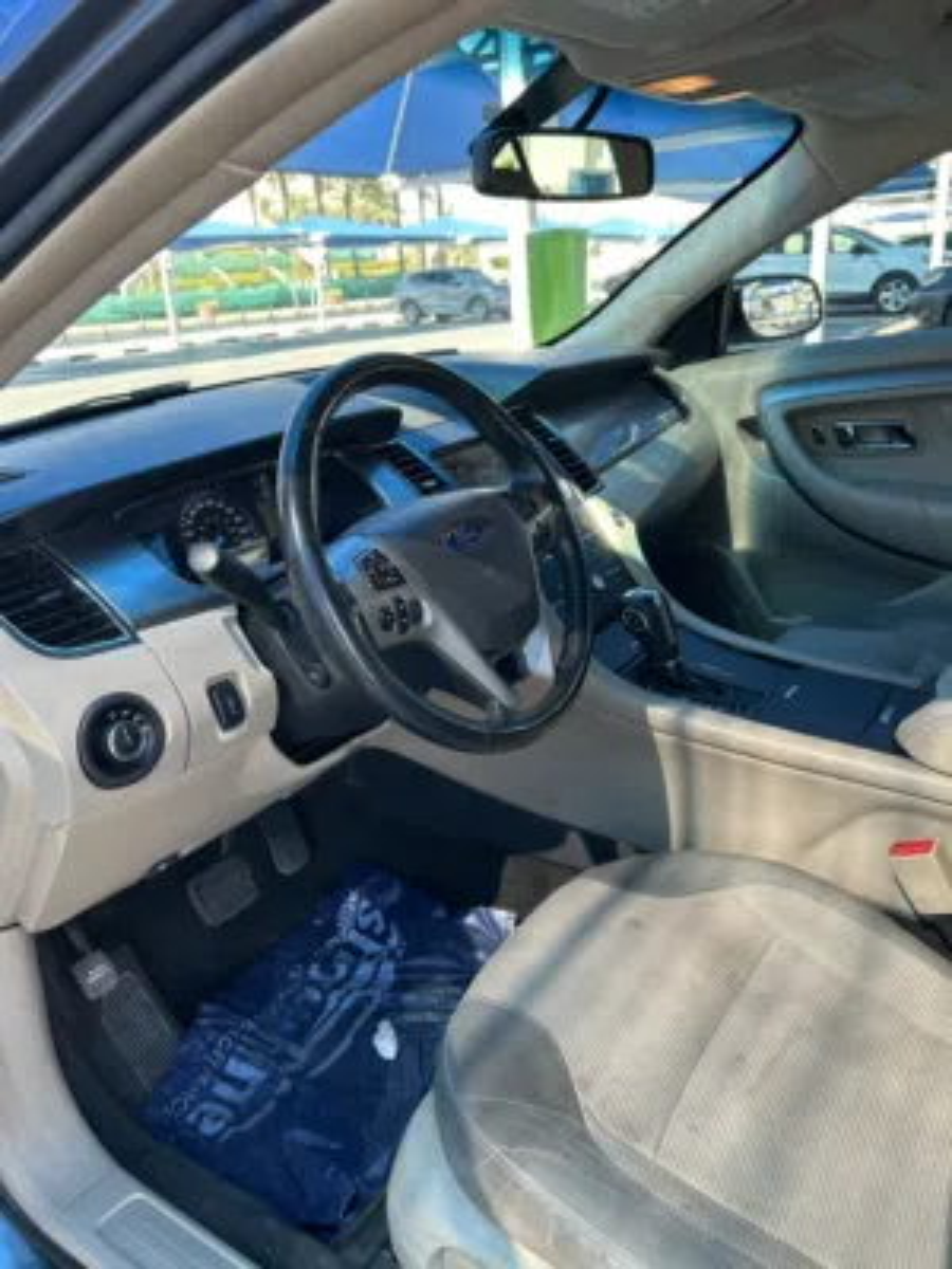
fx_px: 953
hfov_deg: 53.1
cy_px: 634
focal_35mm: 26
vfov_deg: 67.3
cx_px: 476
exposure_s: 1/135
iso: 32
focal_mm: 5.7
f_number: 1.5
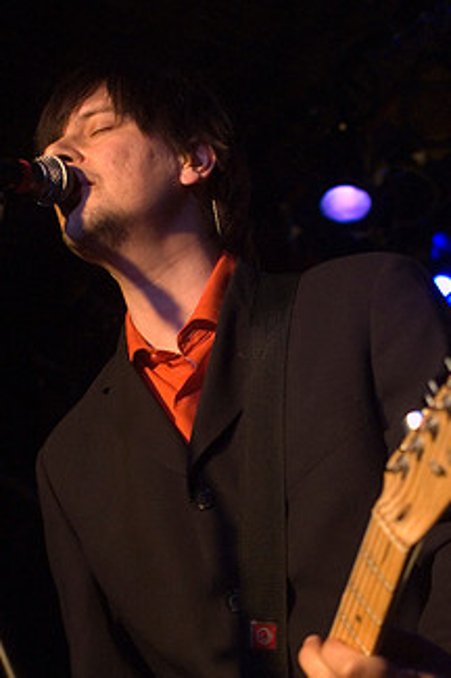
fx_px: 1369
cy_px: 463
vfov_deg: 27.6
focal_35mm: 73
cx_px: 145
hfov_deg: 18.6
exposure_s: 1/50
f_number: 2.8
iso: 1600
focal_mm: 35
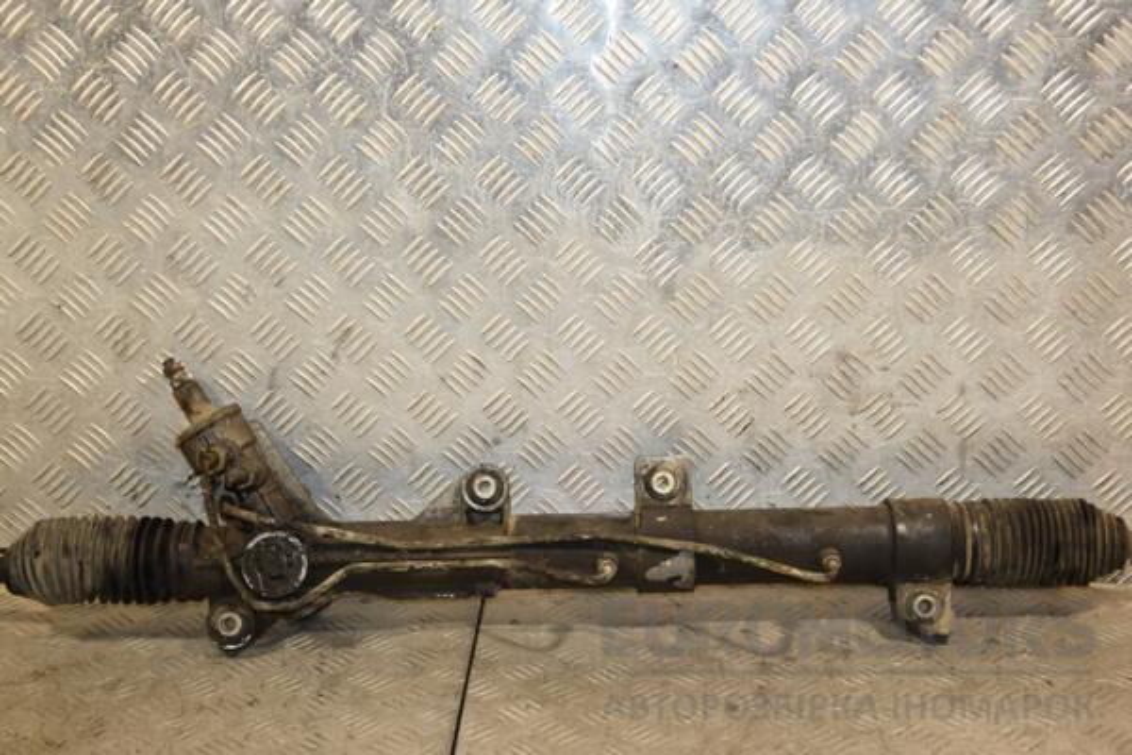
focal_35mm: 57
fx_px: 1792
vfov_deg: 23.8
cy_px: 378
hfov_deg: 35.1
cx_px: 566
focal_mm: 38
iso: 800
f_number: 5
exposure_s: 1/160
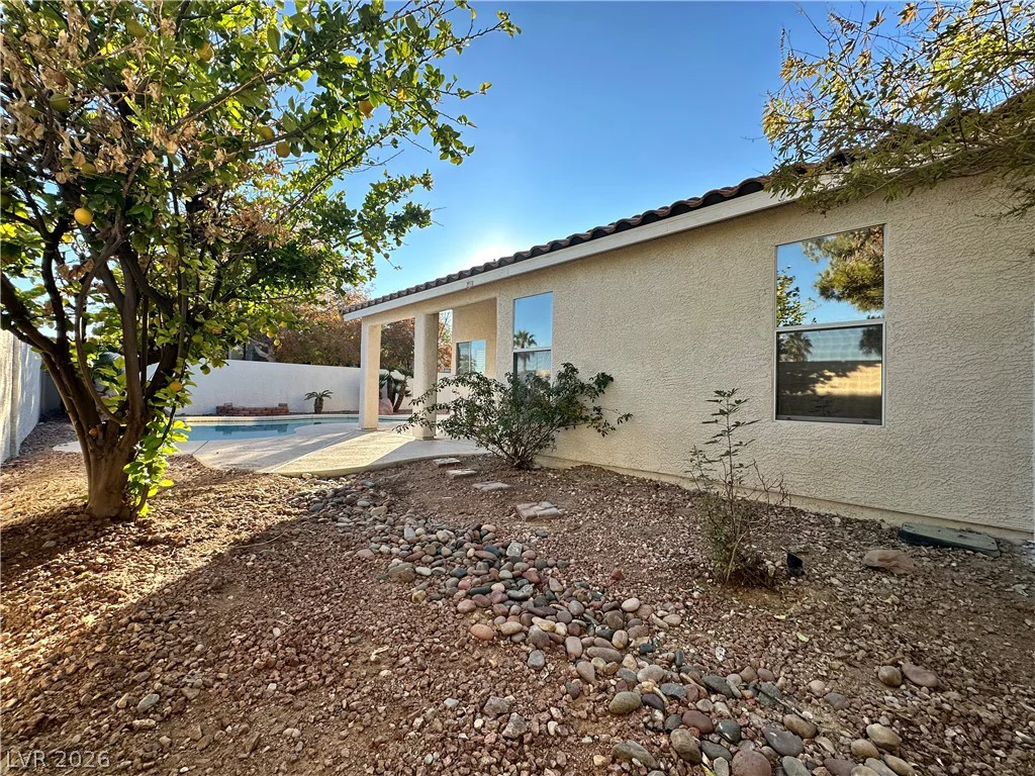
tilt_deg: +1.0
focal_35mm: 14
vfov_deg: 85.7
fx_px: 419
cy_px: 388
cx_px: 518
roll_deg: -1.7
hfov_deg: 102.1
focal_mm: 2.22
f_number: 2.2
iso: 40
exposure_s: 1/475
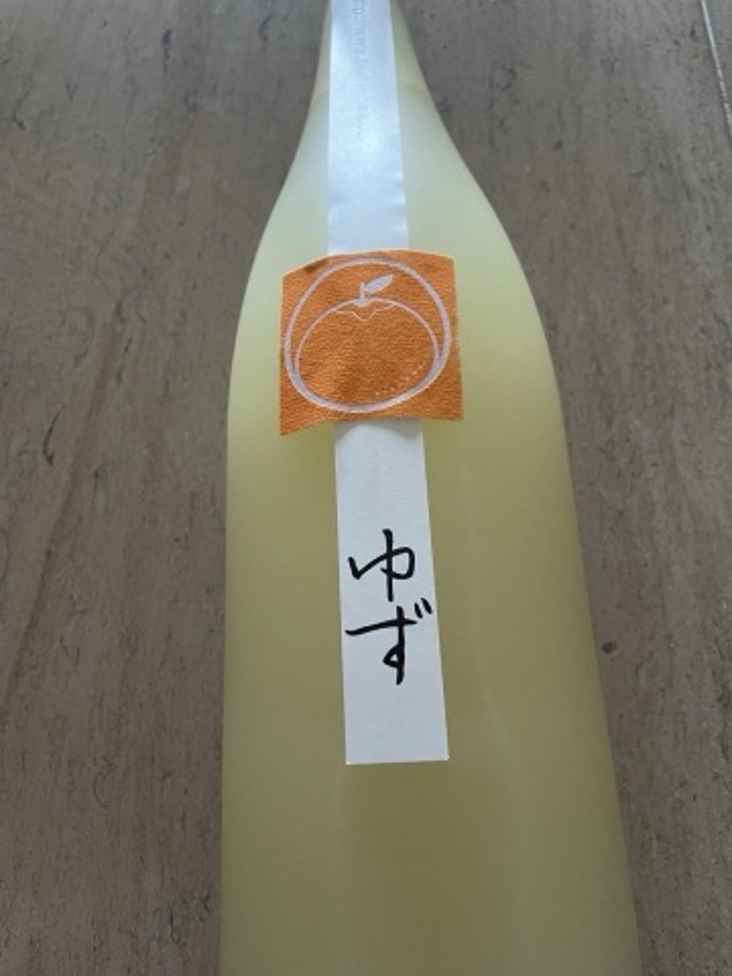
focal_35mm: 26
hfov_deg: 53.1
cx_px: 366
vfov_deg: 67.3
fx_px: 733
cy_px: 488
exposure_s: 1/37
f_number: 1.6
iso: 640
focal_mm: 4.2
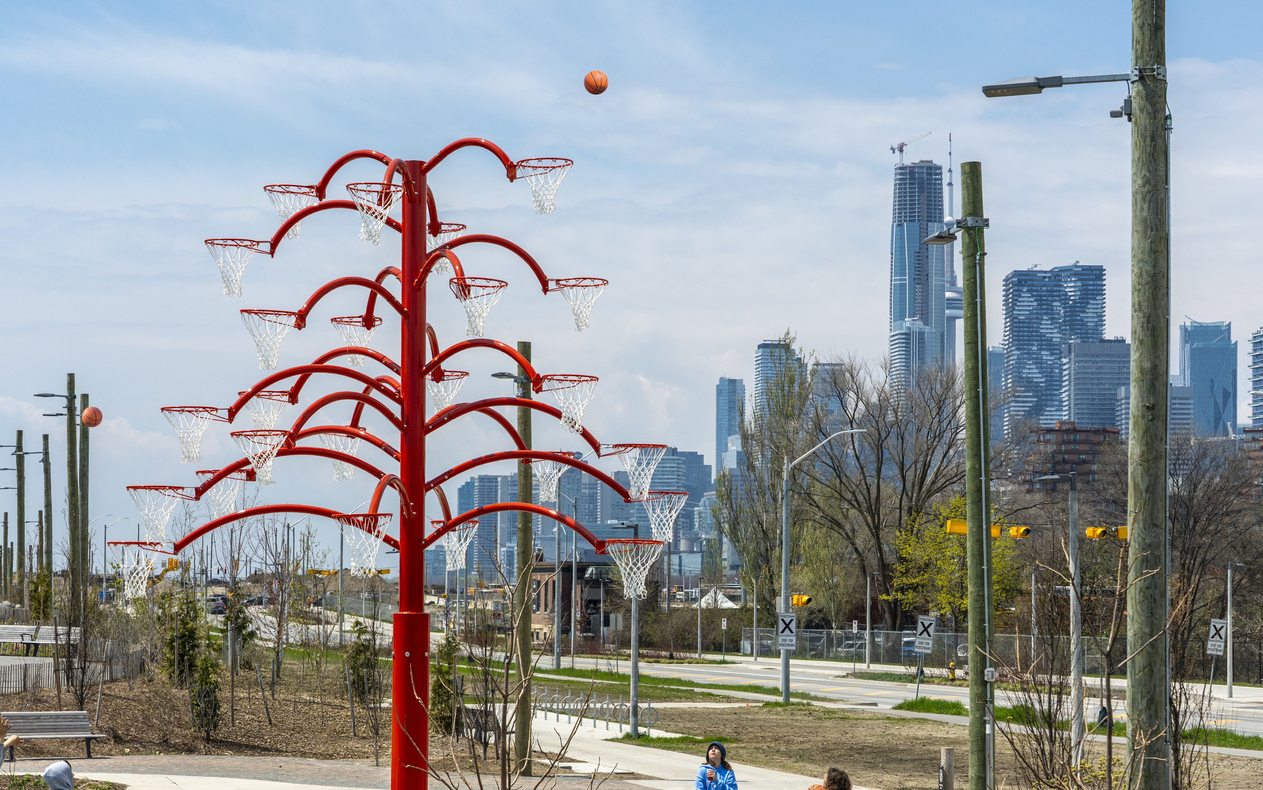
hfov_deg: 29.0
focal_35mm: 71
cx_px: 655
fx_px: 2444
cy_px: 512
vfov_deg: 18.3
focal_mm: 52
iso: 400
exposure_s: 1/2000
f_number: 8
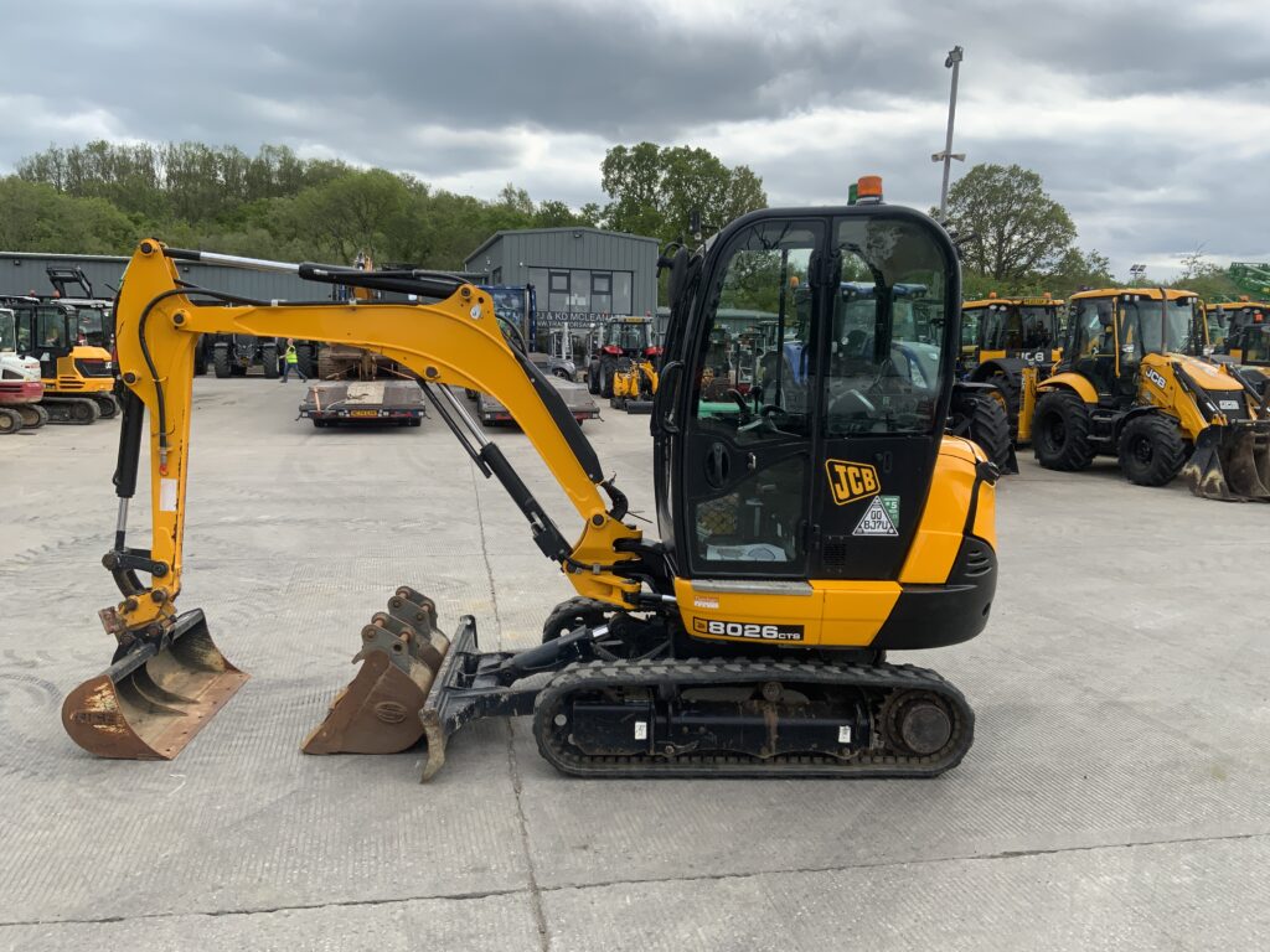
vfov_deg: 48.2
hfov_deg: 61.7
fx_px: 1064
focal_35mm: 29
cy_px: 476
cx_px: 635
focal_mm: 3
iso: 16
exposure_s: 1/816
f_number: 1.8
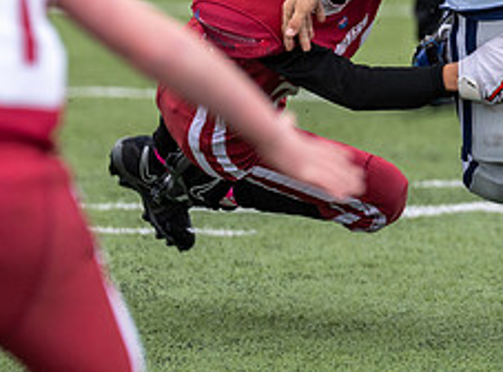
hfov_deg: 2.4
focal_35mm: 815
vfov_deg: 1.8
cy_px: -76
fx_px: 11787
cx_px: 509
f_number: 3.5
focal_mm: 200
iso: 250
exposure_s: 1/1250
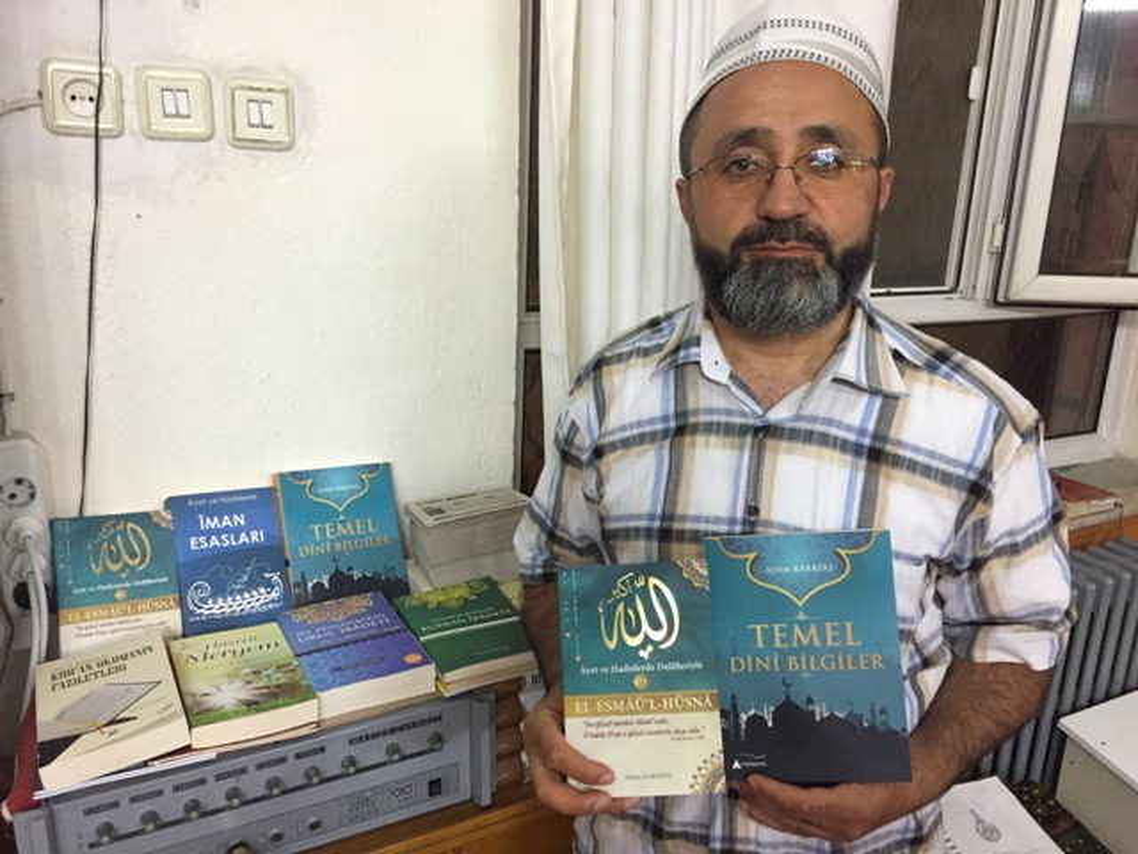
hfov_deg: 61.7
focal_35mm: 29
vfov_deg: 48.2
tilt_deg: -15.9
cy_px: 427
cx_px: 569
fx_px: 953
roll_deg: -2.0
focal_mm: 4.15
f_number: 2.2
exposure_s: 1/17
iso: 250
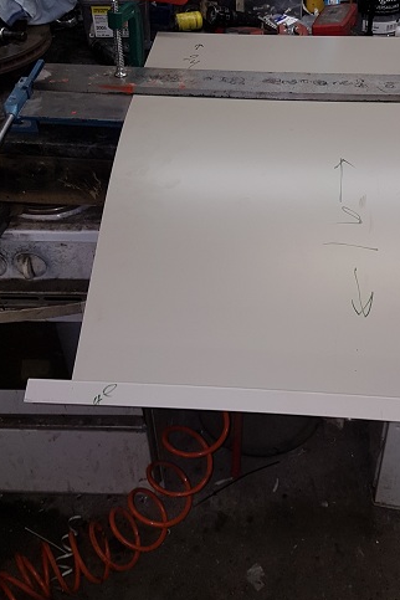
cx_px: 258
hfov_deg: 31.7
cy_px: 277
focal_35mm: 42
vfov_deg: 46.4
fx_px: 700
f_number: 1.7
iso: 40
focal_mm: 4.2
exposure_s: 1/50
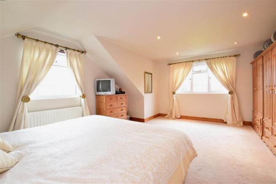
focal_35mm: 15
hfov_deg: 100.4
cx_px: 138
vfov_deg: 77.3
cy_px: 92
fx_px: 115
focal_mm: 10
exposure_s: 1/2.5
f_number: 6.3
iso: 200
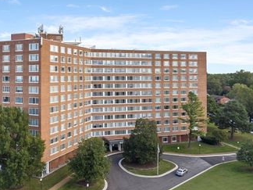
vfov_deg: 38.5
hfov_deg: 49.6
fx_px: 270
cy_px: 75
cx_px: 93
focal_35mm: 37
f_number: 4
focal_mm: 12.29
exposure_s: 1/25
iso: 100
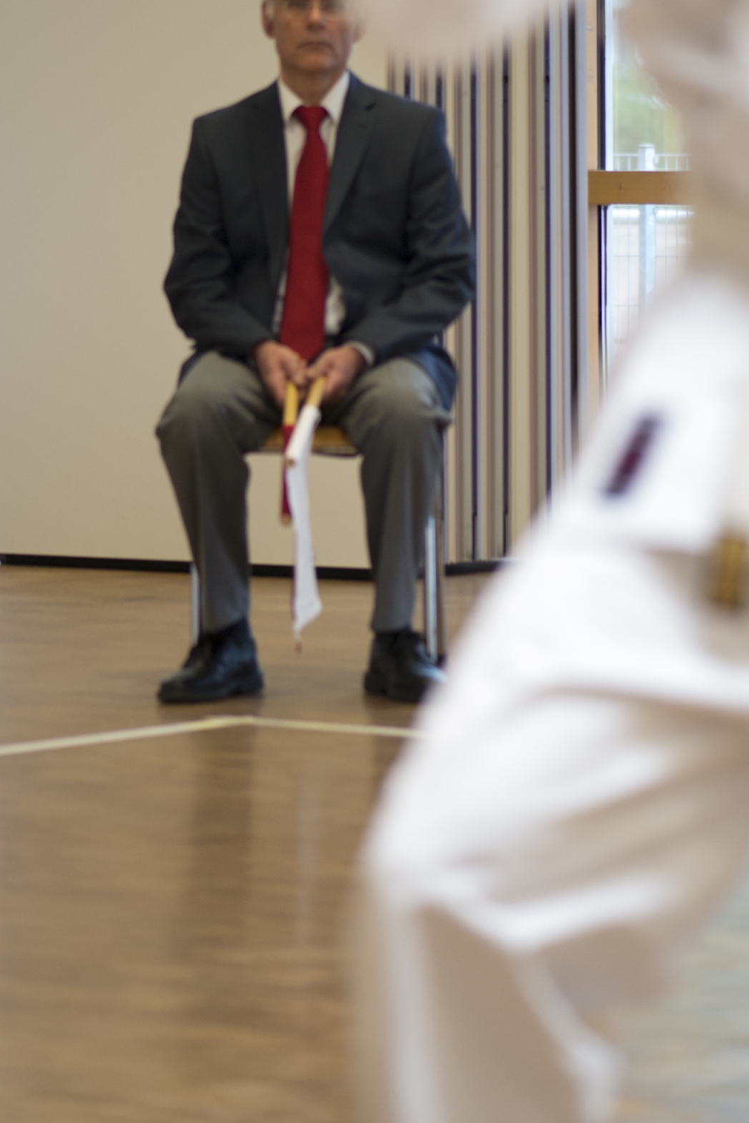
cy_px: 293
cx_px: 470
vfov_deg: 10.2
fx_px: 6268
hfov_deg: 6.8
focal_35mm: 201
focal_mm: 105
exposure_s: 1/125
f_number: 2.8
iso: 1250
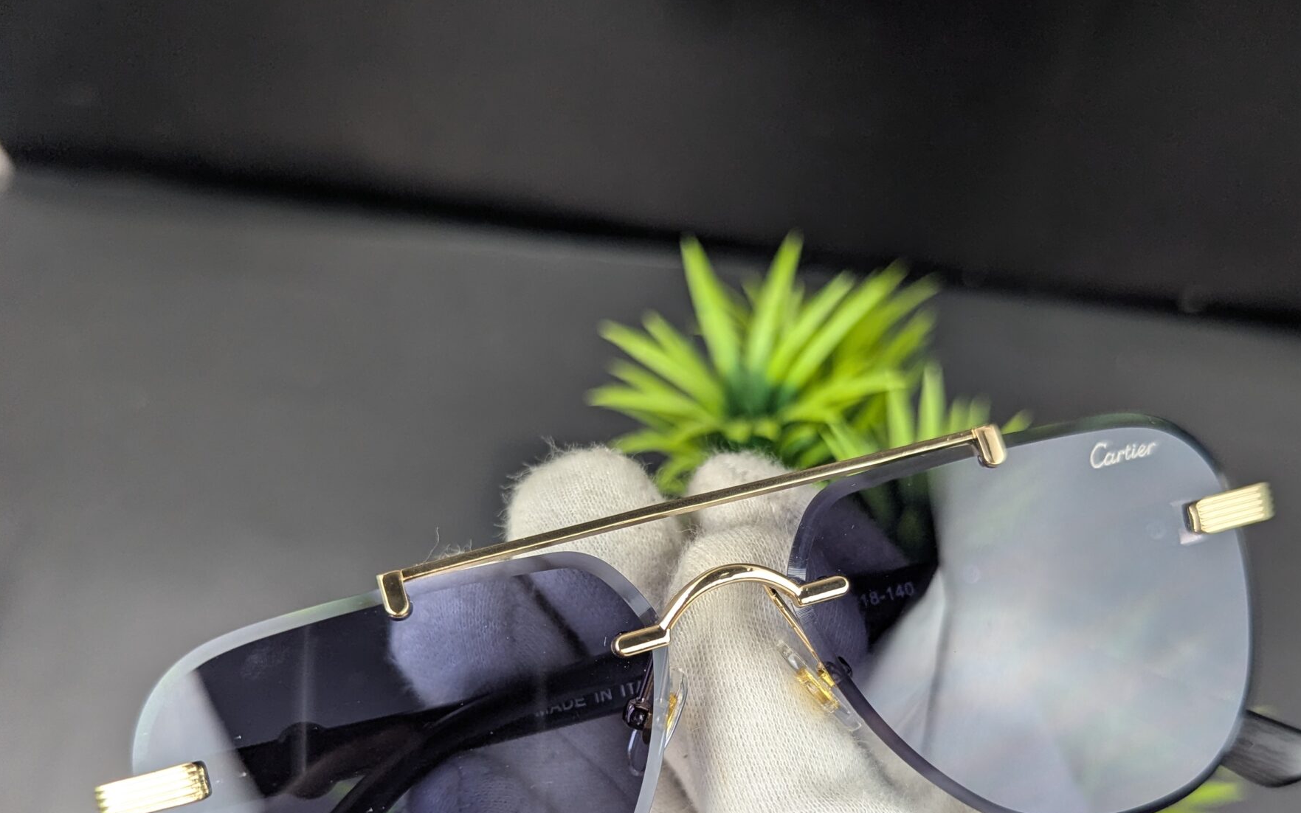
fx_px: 1312
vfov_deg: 33.8
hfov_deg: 52.7
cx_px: 708
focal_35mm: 37
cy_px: 594
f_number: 1.85
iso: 115
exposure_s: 1/100
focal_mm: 6.81
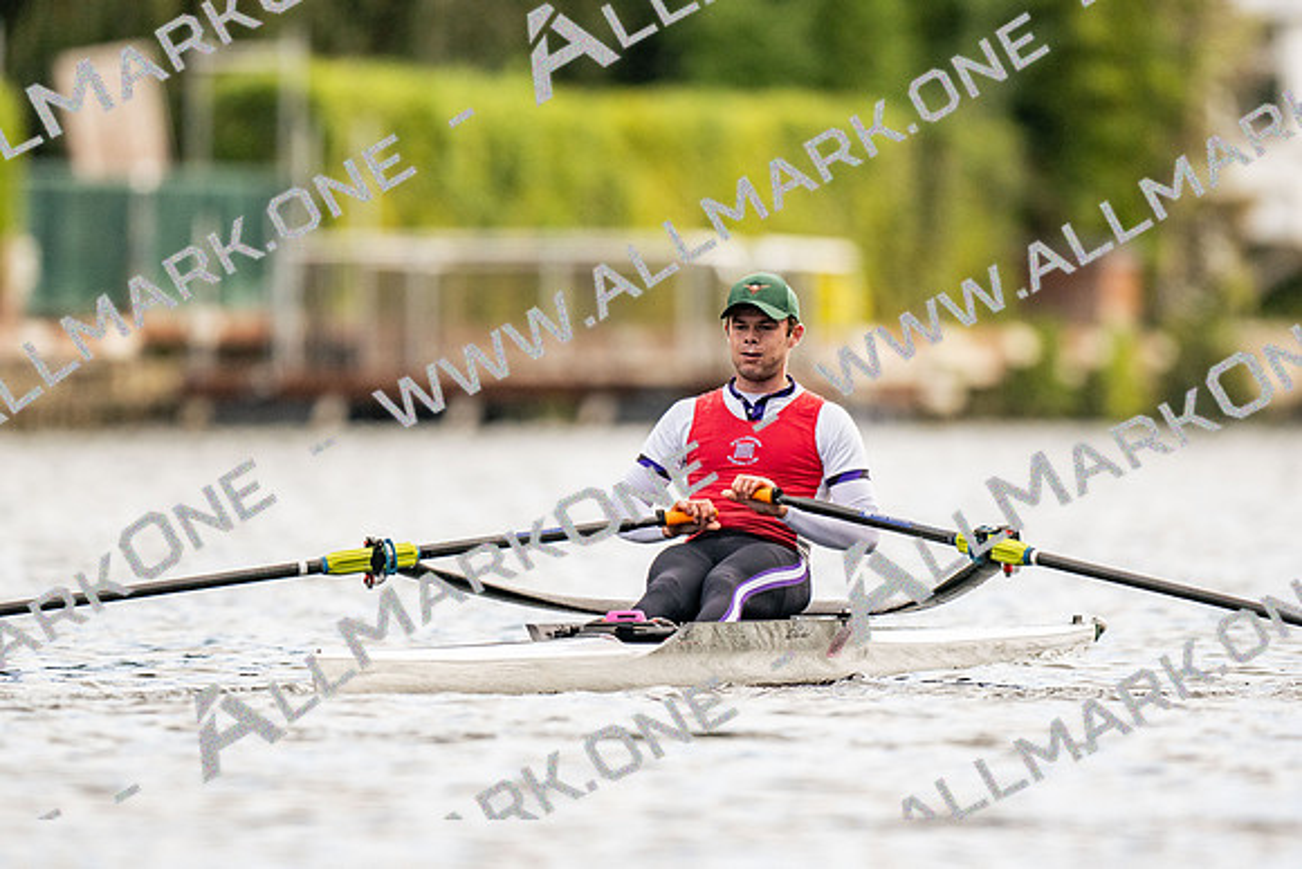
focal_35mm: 900
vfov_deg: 1.5
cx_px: 651
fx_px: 32573
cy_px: 434
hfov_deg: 2.3
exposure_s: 1/2500
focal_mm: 600
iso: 360
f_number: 4
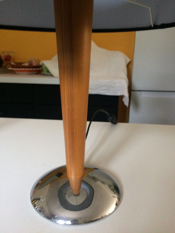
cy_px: 116
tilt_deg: -22.1
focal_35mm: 29
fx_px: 195
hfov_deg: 48.2
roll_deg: -1.4
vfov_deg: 61.7
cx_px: 88
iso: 320
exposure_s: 1/33
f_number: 2.2
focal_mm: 4.15
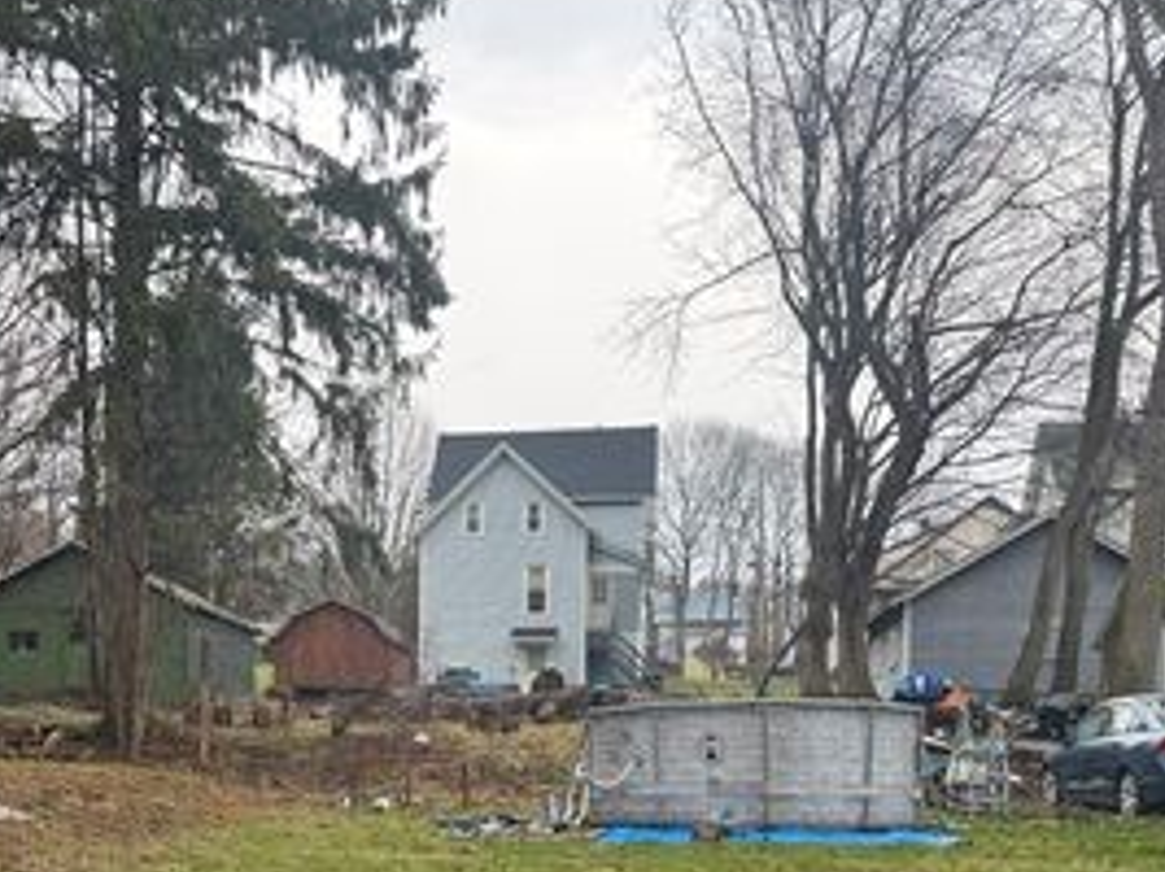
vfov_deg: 31.0
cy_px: 752
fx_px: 1514
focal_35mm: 45
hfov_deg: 41.3
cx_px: 353
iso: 100
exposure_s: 1/665
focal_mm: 6.76
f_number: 1.78
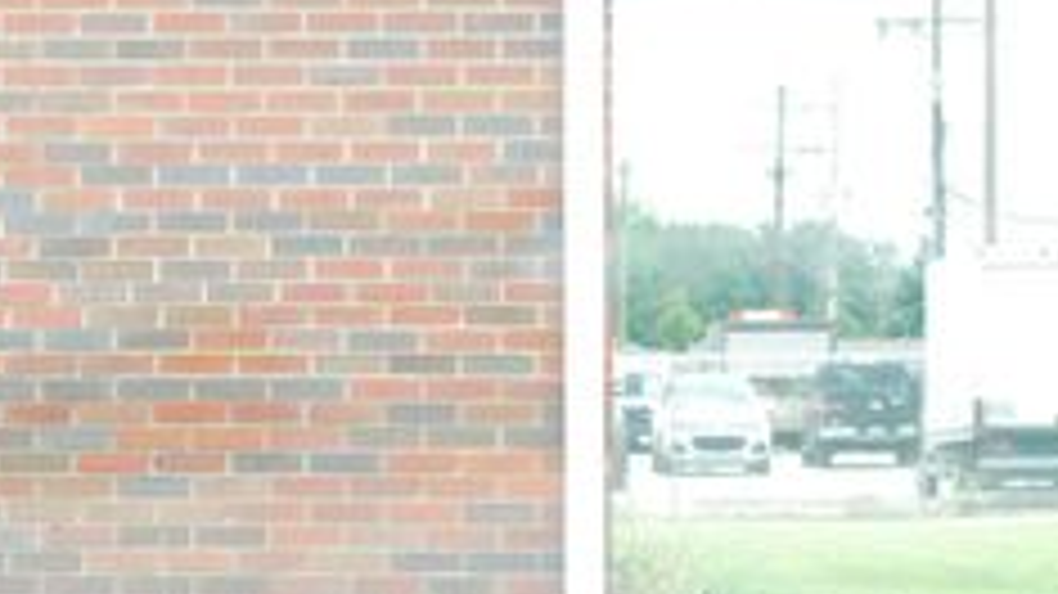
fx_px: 4515
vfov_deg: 7.5
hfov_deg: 13.3
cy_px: 371
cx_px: 126
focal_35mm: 161
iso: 1600
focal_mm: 48
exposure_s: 1/640
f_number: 7.1
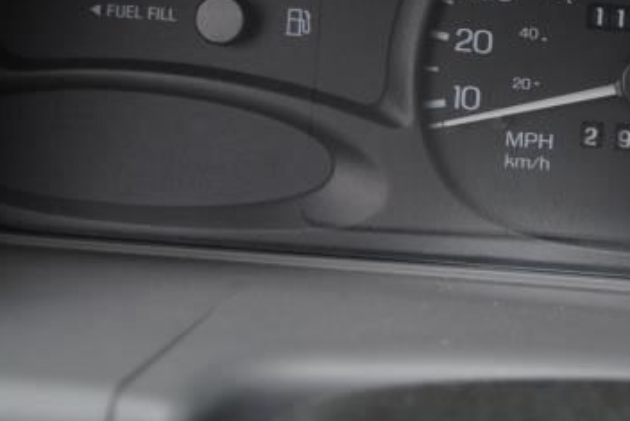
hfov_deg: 26.1
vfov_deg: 18.0
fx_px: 1313
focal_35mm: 75
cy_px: 55
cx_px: 566
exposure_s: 1/60
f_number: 3.8
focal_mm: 22
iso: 200
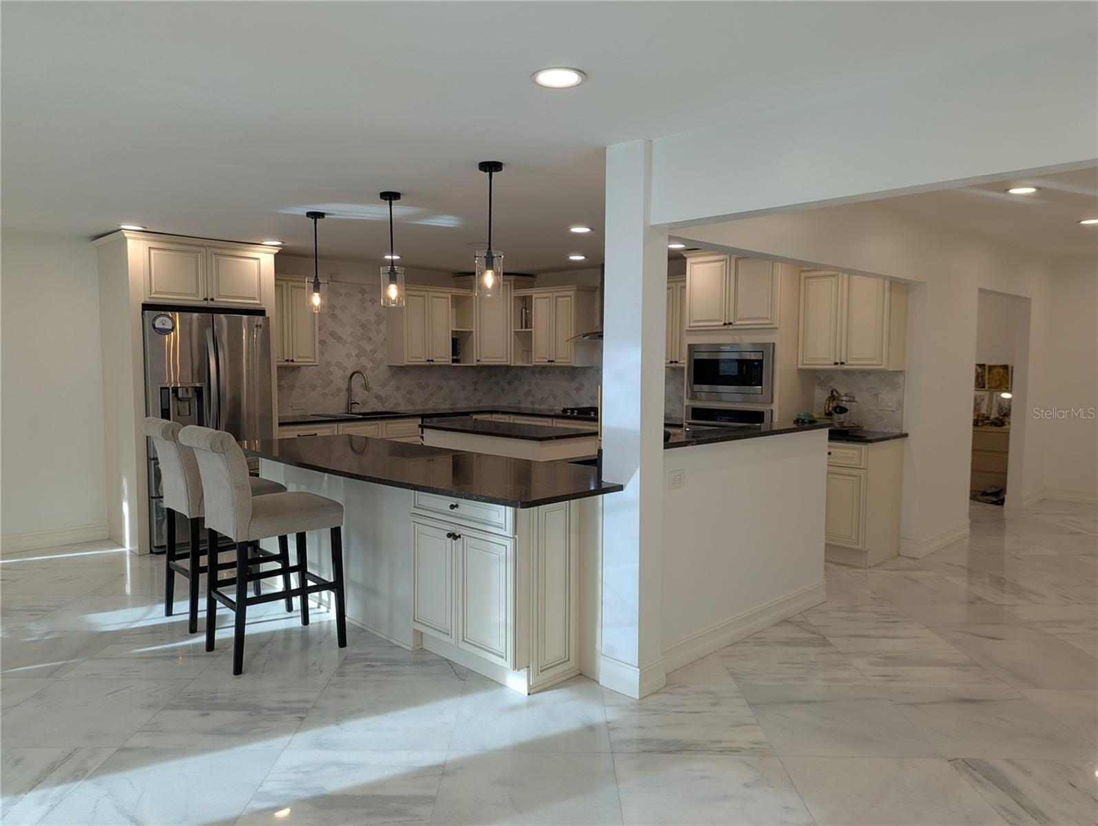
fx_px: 762
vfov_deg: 56.9
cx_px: 549
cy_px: 413
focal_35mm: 24
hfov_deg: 71.5
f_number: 1.85
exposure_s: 1/120
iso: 34
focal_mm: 6.81
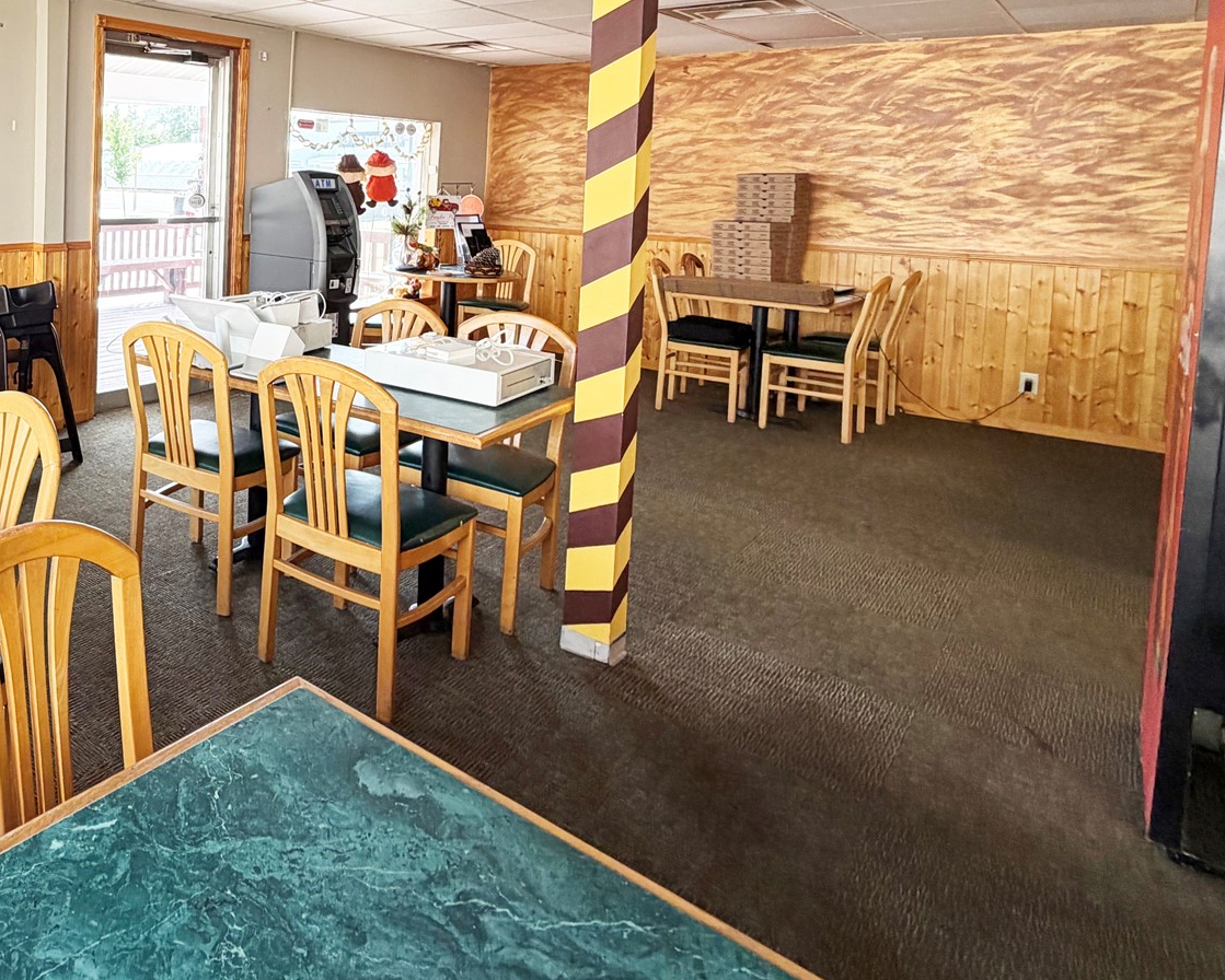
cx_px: 112
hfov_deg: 57.9
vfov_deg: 53.5
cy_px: 214
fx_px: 907
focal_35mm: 25
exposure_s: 1/121
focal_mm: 2.22
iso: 100
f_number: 2.2
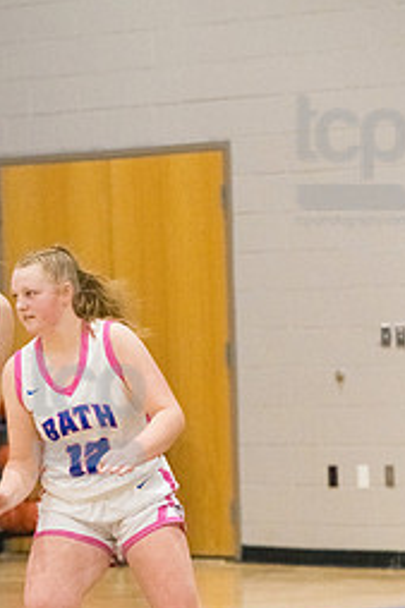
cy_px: 417
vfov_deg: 7.3
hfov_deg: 4.8
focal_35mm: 284
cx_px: 89
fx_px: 4799
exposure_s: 1/1600
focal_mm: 160
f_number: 4.5
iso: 10000
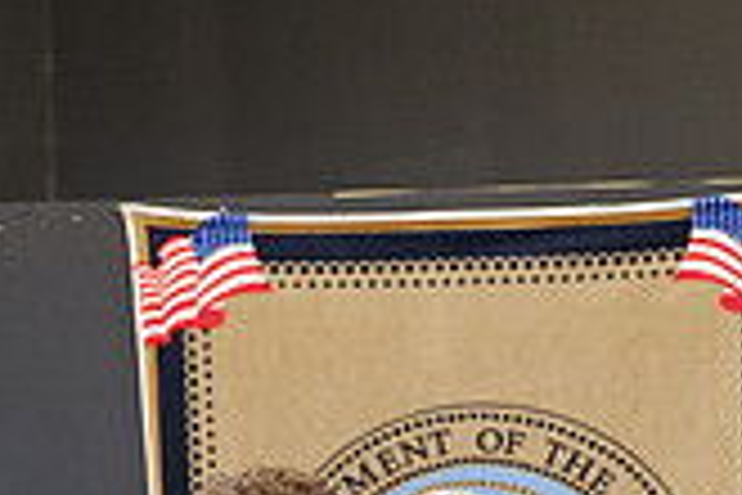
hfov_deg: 3.2
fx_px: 13437
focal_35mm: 652
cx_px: 472
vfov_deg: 2.1
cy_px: 848
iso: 1600
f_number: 2.8
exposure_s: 1/60
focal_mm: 124.3
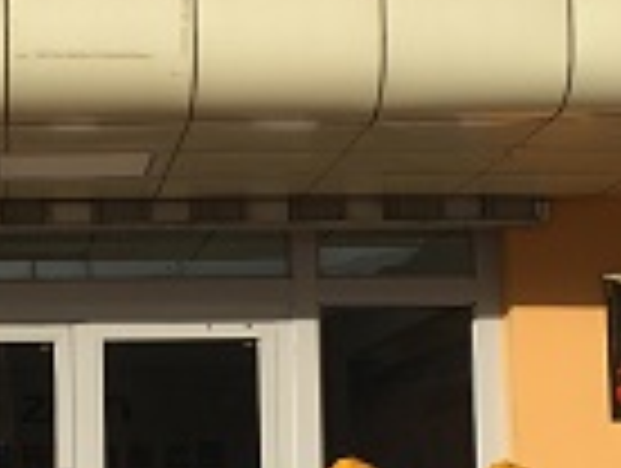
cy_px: 220
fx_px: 2264
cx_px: 40
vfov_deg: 11.8
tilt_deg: +7.1
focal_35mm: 126
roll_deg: +0.8
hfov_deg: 15.4
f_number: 2.2
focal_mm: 4.15
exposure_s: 1/2137
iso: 25
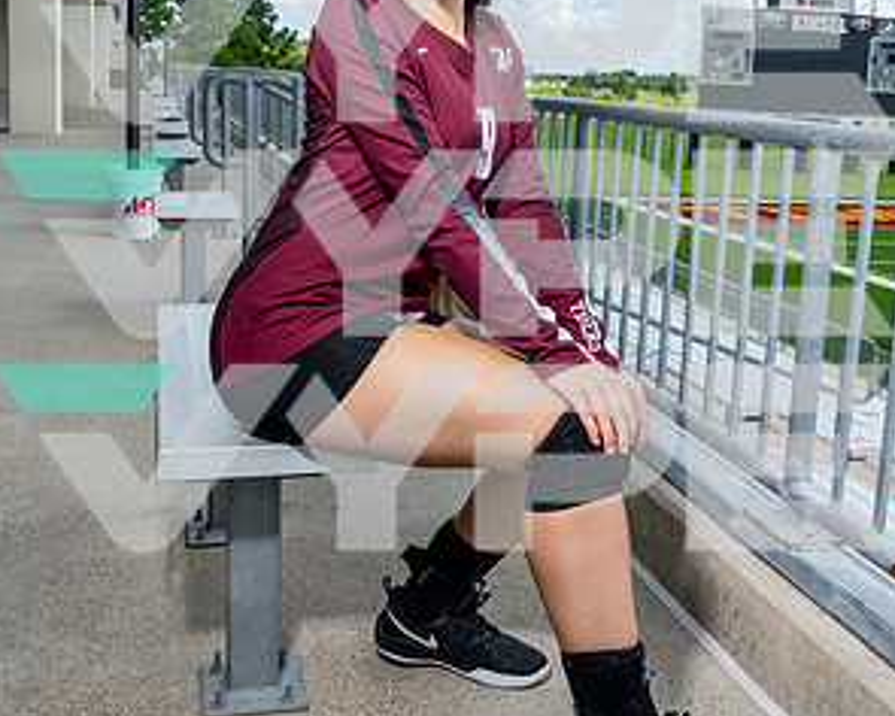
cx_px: 446
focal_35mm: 43
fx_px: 1139
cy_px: 246
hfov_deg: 42.9
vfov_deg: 34.6
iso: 100
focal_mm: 30
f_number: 10
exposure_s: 1/125
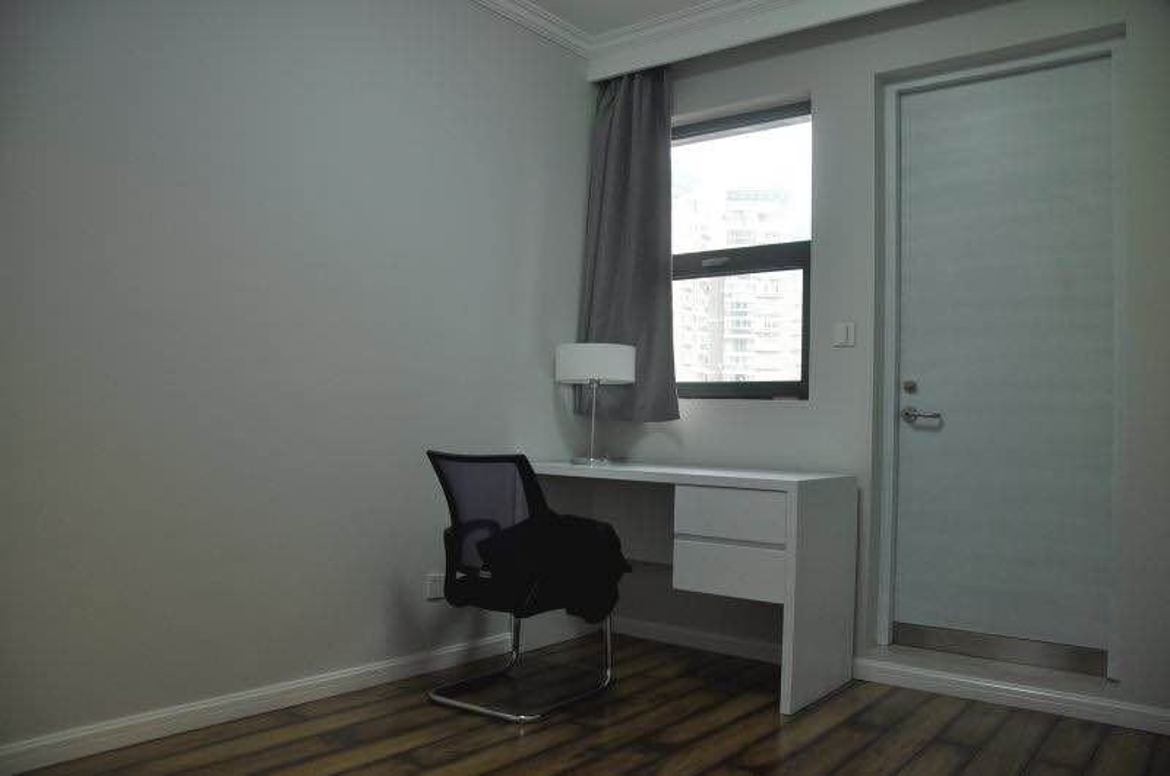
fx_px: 876
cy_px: 388
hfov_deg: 67.5
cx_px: 585
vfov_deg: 47.8
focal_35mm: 27
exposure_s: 1/20
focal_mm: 18
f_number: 3.5
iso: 450
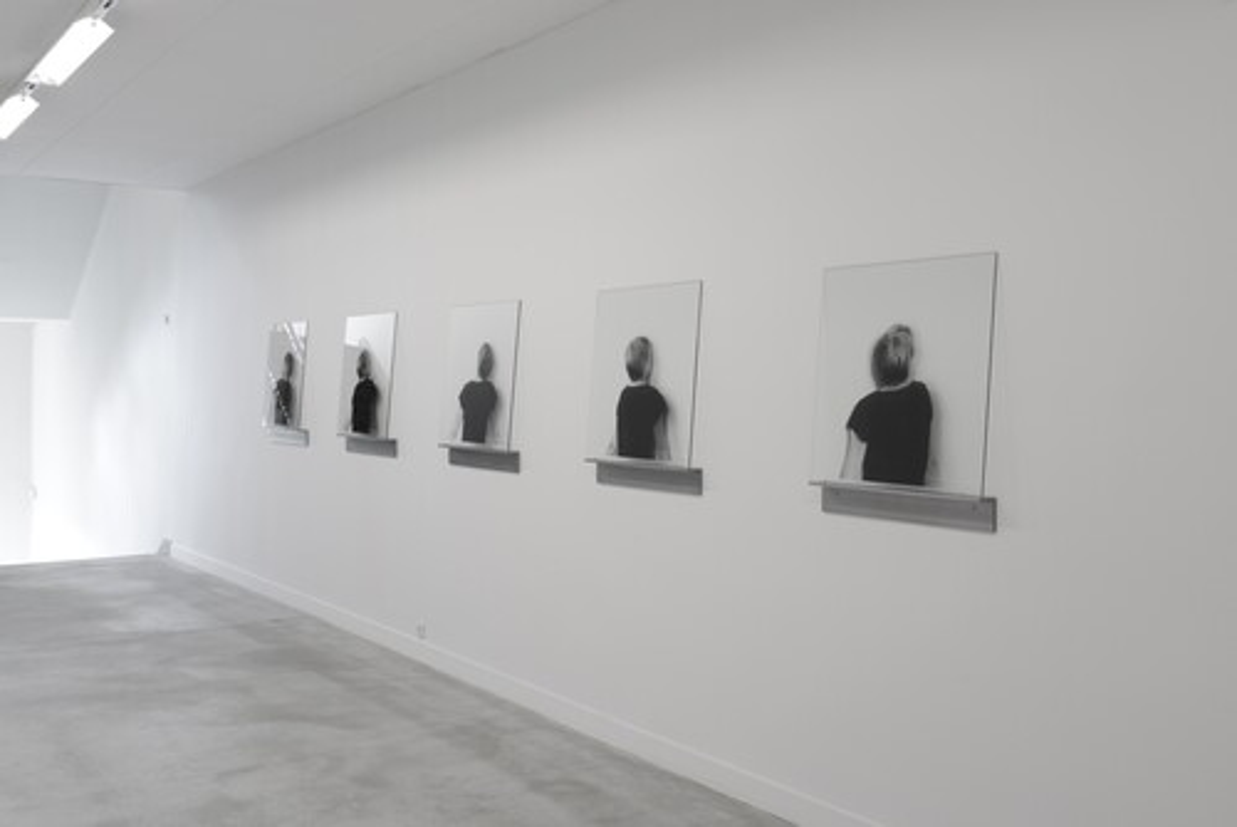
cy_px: 414
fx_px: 1203
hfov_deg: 54.4
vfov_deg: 37.9
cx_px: 618
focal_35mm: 35
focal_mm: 35
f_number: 10
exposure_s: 1.6
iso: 100
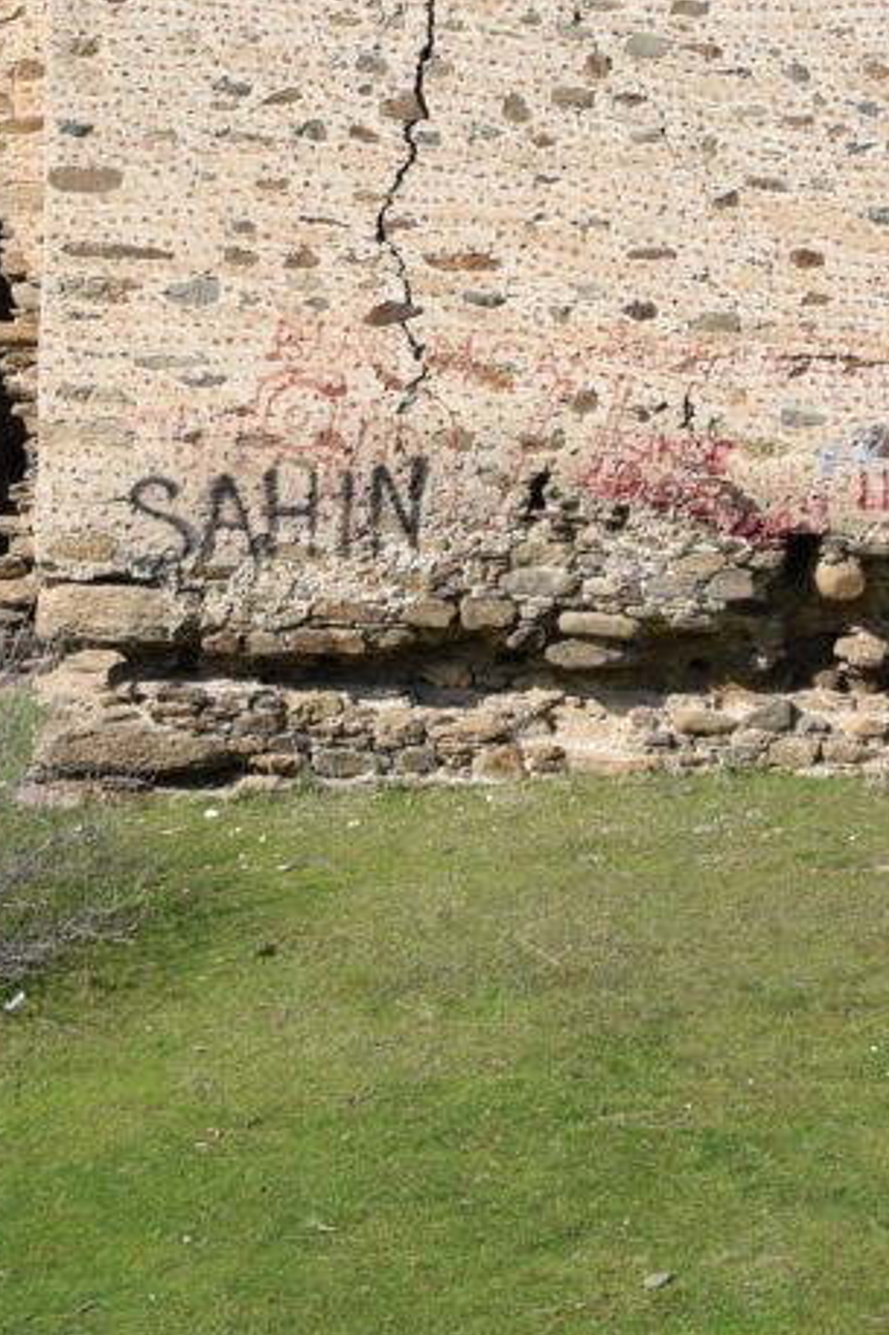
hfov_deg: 17.2
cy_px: -318
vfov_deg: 23.2
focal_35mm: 79
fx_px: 2938
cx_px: 423
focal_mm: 21
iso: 100
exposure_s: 1/250
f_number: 8
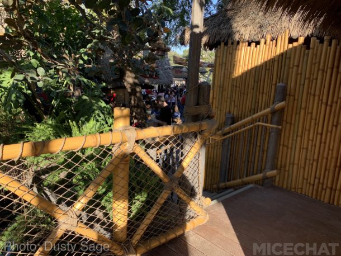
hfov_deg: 67.3
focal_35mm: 26
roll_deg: -4.1
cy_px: 128
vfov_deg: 53.1
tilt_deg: -13.4
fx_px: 256
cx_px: 170
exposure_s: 1/289
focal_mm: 4.25
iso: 25
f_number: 1.8
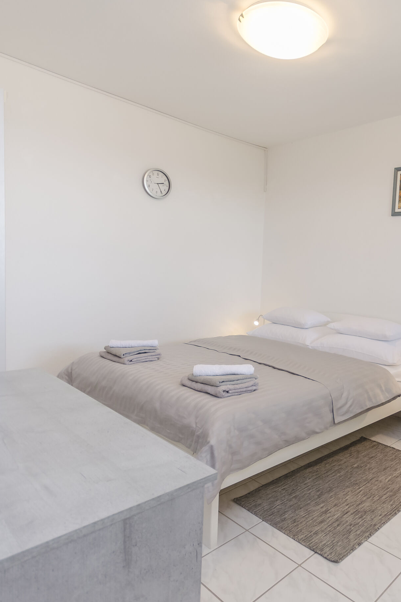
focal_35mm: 23
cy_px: 298
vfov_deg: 76.1
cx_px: 305
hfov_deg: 52.4
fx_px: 384
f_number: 4
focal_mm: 10
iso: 360
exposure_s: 1/60
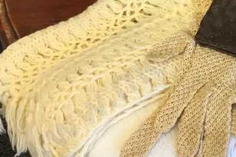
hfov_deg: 23.2
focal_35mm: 81
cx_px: 274
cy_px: -27
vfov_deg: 16.2
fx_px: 531
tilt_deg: -40.2
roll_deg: +3.5
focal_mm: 4.15
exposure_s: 1/17
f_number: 2.2
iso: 32
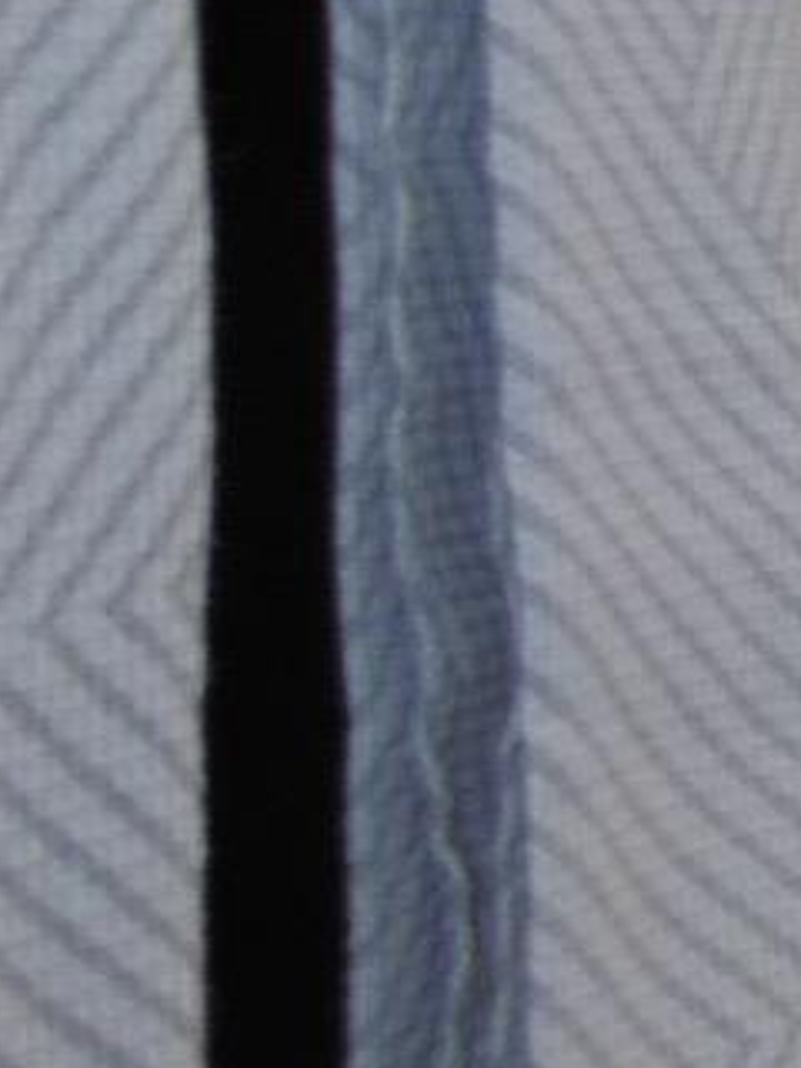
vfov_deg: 12.0
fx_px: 4936
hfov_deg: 7.4
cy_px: -257
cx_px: 2910
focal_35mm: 160
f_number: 3.2
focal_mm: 4.5
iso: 125
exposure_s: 1/40
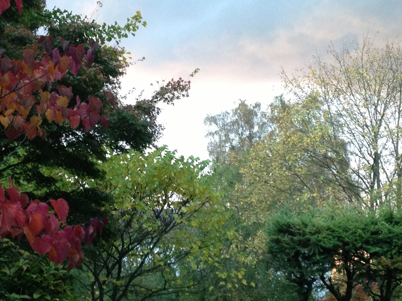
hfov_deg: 27.8
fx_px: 813
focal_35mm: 70
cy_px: 137
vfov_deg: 21.0
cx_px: 195
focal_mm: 4.13
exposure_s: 1/20
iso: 200
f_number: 2.4
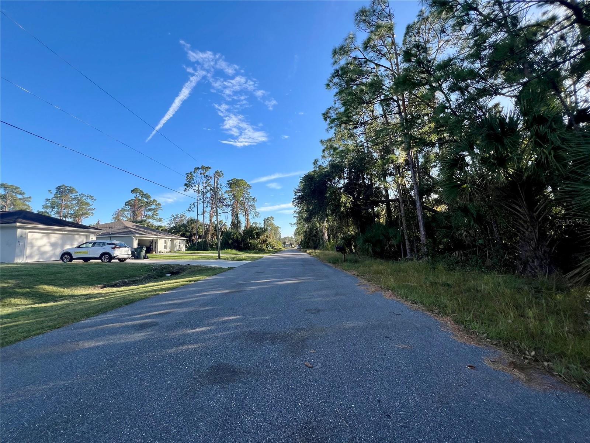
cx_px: 295
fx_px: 222
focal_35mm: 13
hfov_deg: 106.2
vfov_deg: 89.9
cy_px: 222
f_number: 1.8
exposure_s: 1/763
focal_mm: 1.57
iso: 32
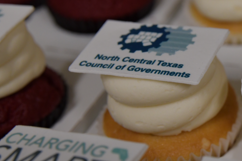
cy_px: 77
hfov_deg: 17.6
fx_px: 753
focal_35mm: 112
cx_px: 271
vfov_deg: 12.2
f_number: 4.5
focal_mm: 46
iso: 1000
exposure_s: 1/125
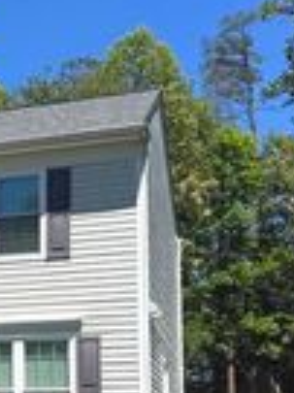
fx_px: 1009
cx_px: -198
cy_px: 339
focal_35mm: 89
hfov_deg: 14.9
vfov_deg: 21.6
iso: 80
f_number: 1.78
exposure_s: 1/5319
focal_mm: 6.76
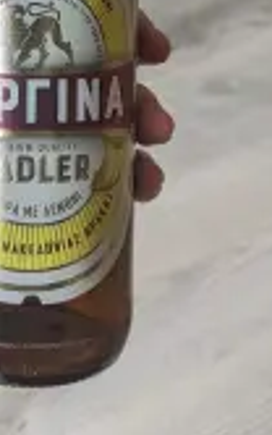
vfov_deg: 27.2
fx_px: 817
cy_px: -45
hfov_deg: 18.7
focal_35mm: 69
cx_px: 55
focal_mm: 4.38
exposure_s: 1/50
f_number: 1.73
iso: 111
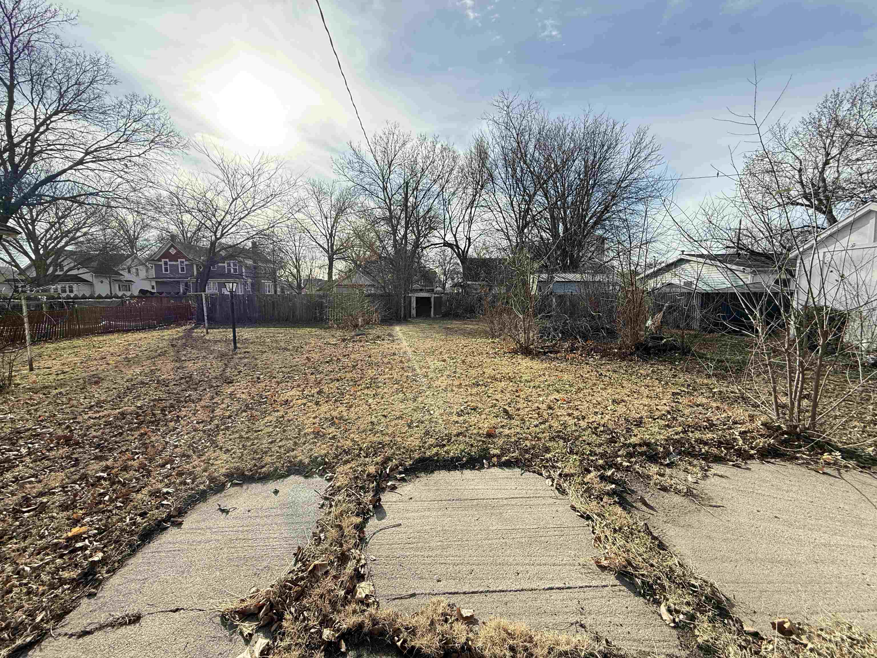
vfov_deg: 85.7
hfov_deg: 102.1
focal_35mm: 14
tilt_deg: -5.0
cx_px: 438
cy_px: 329
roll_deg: +0.4
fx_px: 355
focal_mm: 2.22
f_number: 2.2
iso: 64
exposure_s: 1/864
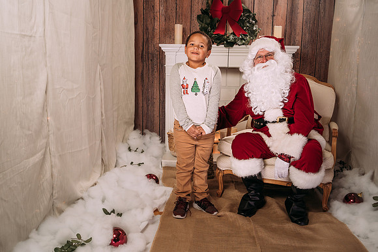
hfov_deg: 49.5
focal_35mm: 39
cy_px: 125
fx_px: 410
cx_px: 179
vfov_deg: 34.2
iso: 200
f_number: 5.6
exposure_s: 1/125
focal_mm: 35
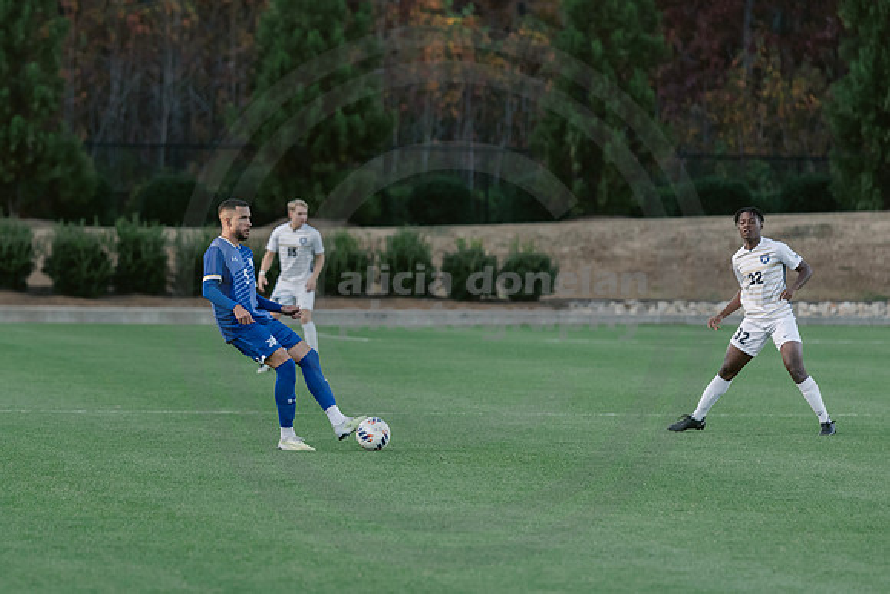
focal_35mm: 305
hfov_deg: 6.8
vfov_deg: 4.5
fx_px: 7534
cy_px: 274
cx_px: 222
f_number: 3.5
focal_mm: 200
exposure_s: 1/1250
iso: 1250
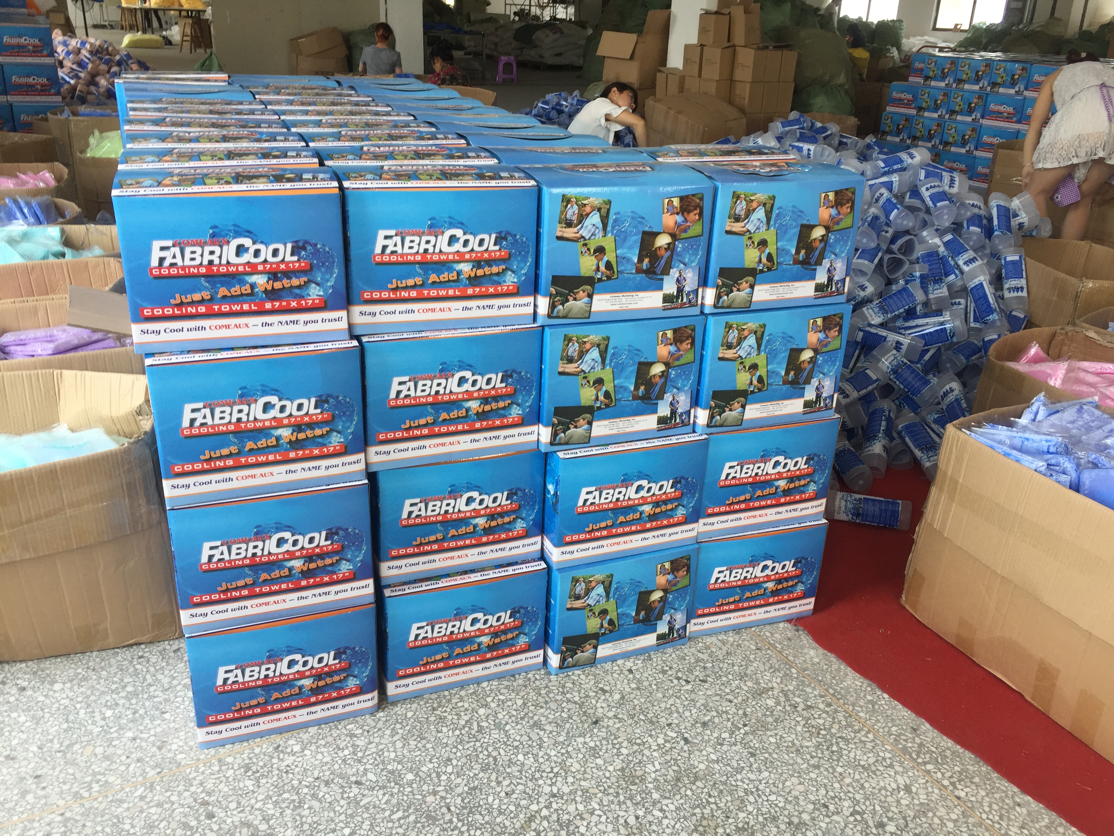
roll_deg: -4.1
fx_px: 933
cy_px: 418
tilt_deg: -25.9
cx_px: 557
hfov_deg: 61.7
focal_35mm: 29
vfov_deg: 48.2
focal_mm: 4.15
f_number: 2.2
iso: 40
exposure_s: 1/100
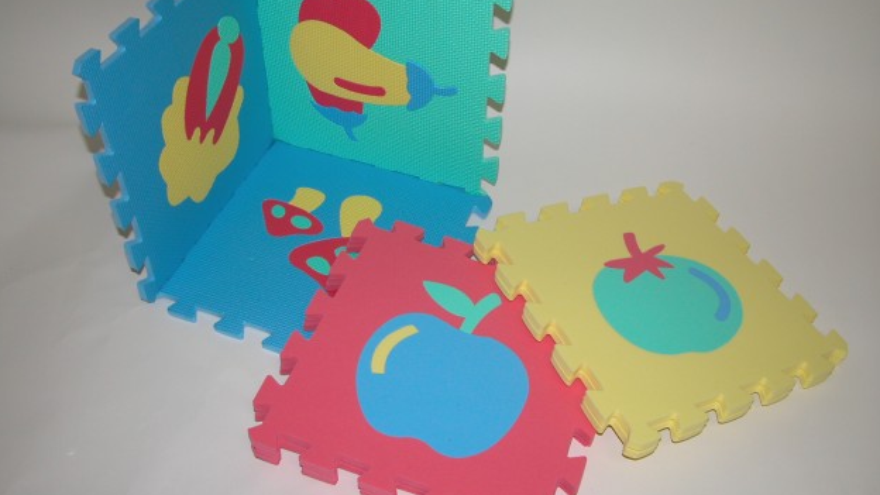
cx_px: 443
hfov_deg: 52.8
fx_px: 887
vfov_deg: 31.2
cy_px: 233
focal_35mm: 38
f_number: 2.8
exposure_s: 1/60
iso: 100
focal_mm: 8.9
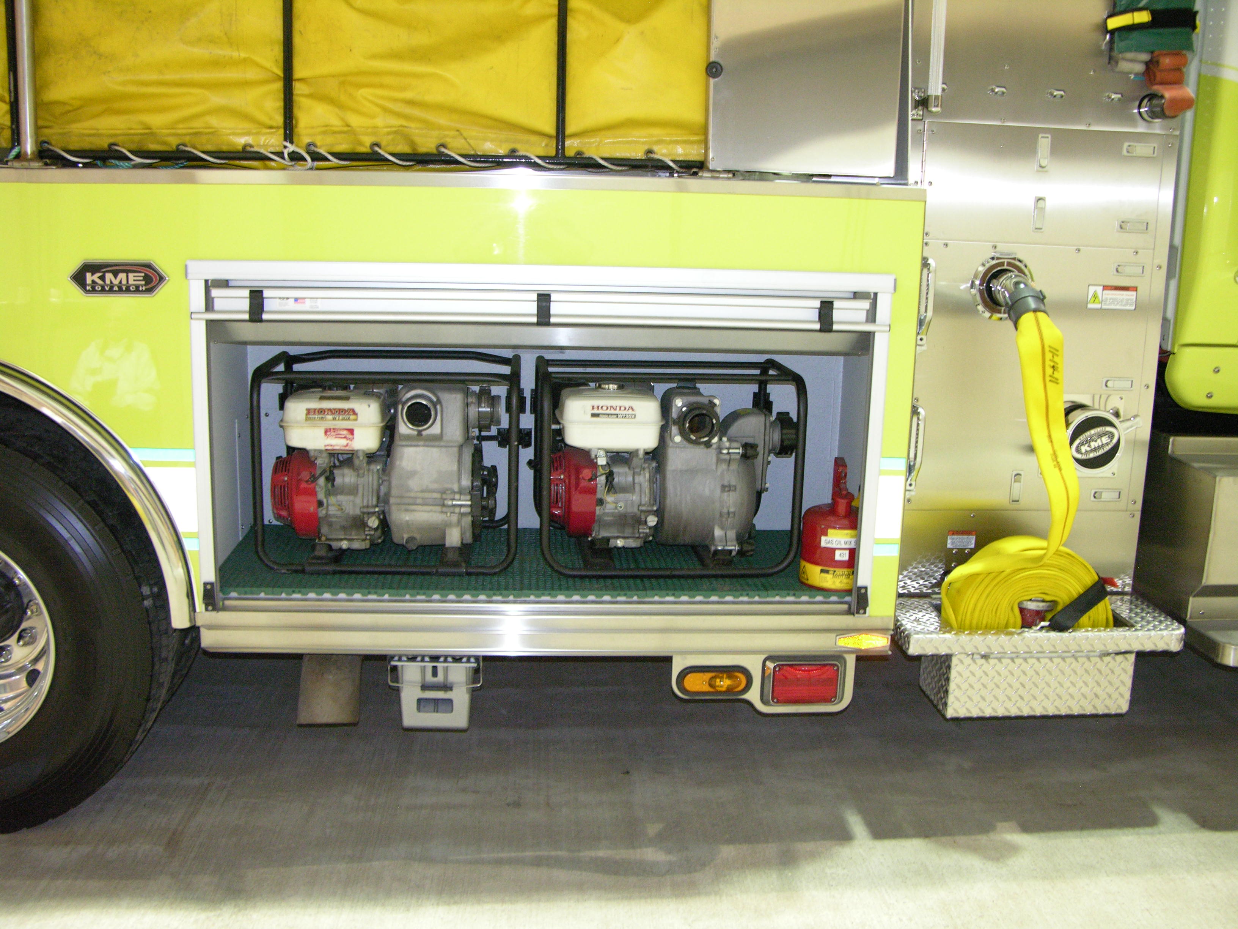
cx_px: 619
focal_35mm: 35
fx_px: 1252
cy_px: 464
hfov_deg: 52.6
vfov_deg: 40.7
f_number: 2.8
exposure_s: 1/9.4
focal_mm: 8.9
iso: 200
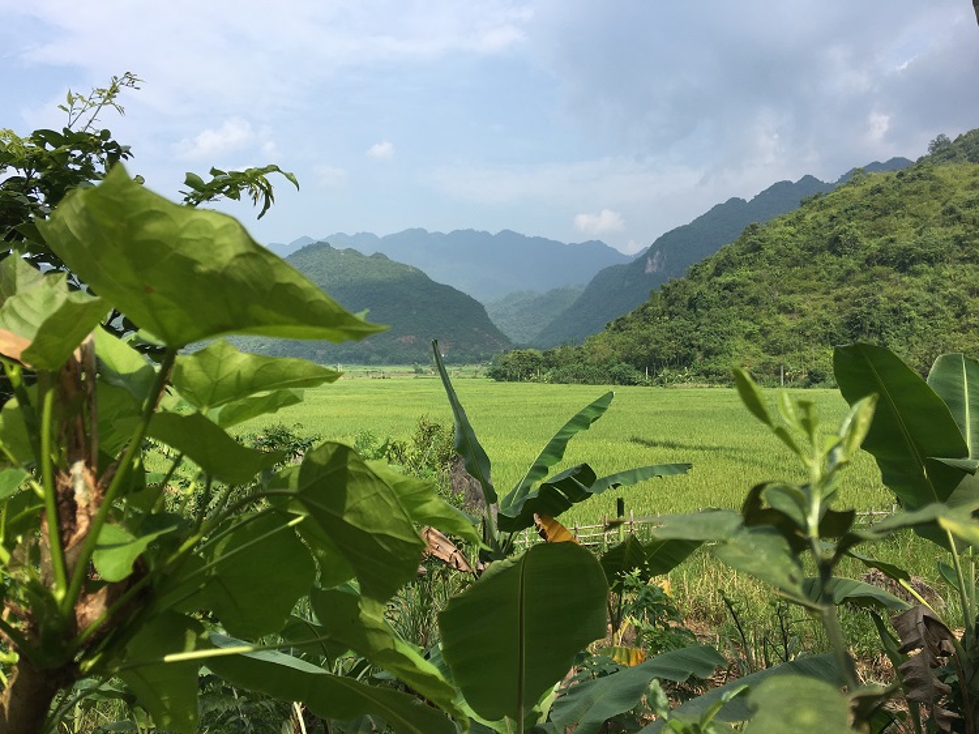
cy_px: 367
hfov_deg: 61.7
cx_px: 490
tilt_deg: -0.5
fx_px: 820
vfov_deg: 48.2
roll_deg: -0.2
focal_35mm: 29
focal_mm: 4.15
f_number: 2.2
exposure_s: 1/1304
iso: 25
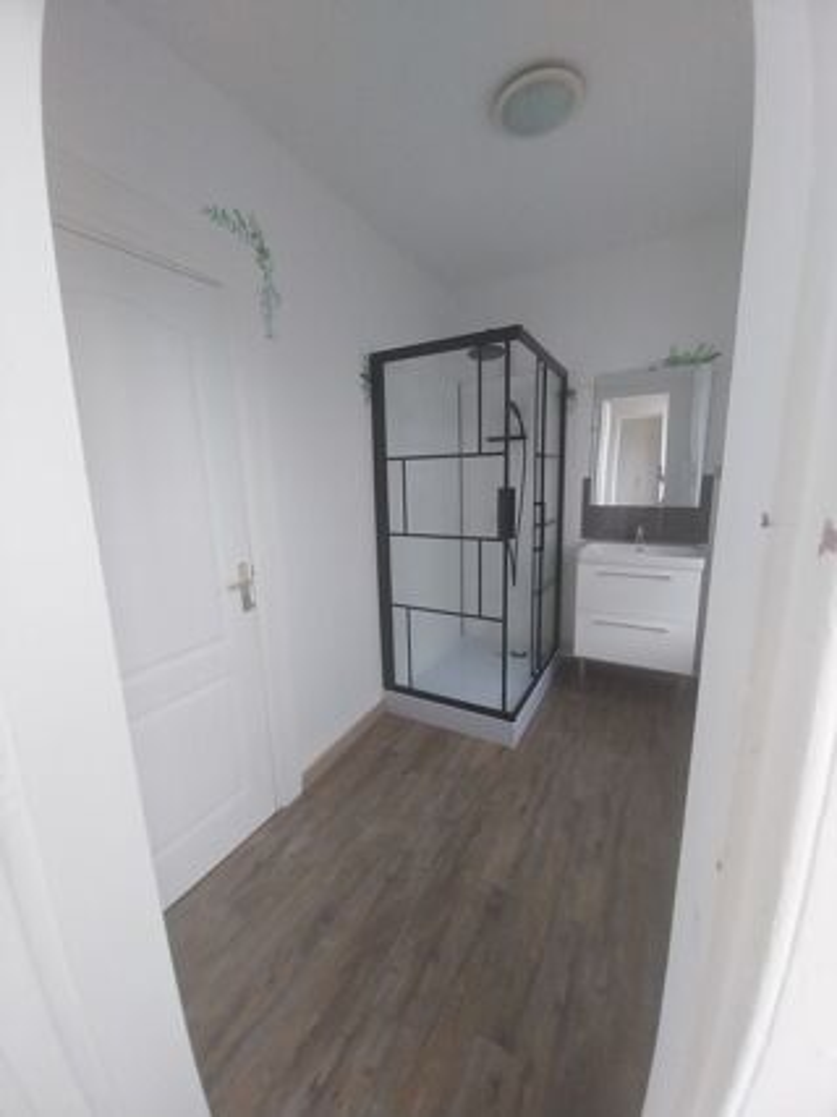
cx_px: 418
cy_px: 558
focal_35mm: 13
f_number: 2.2
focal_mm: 1.13
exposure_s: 1/33.4
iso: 200
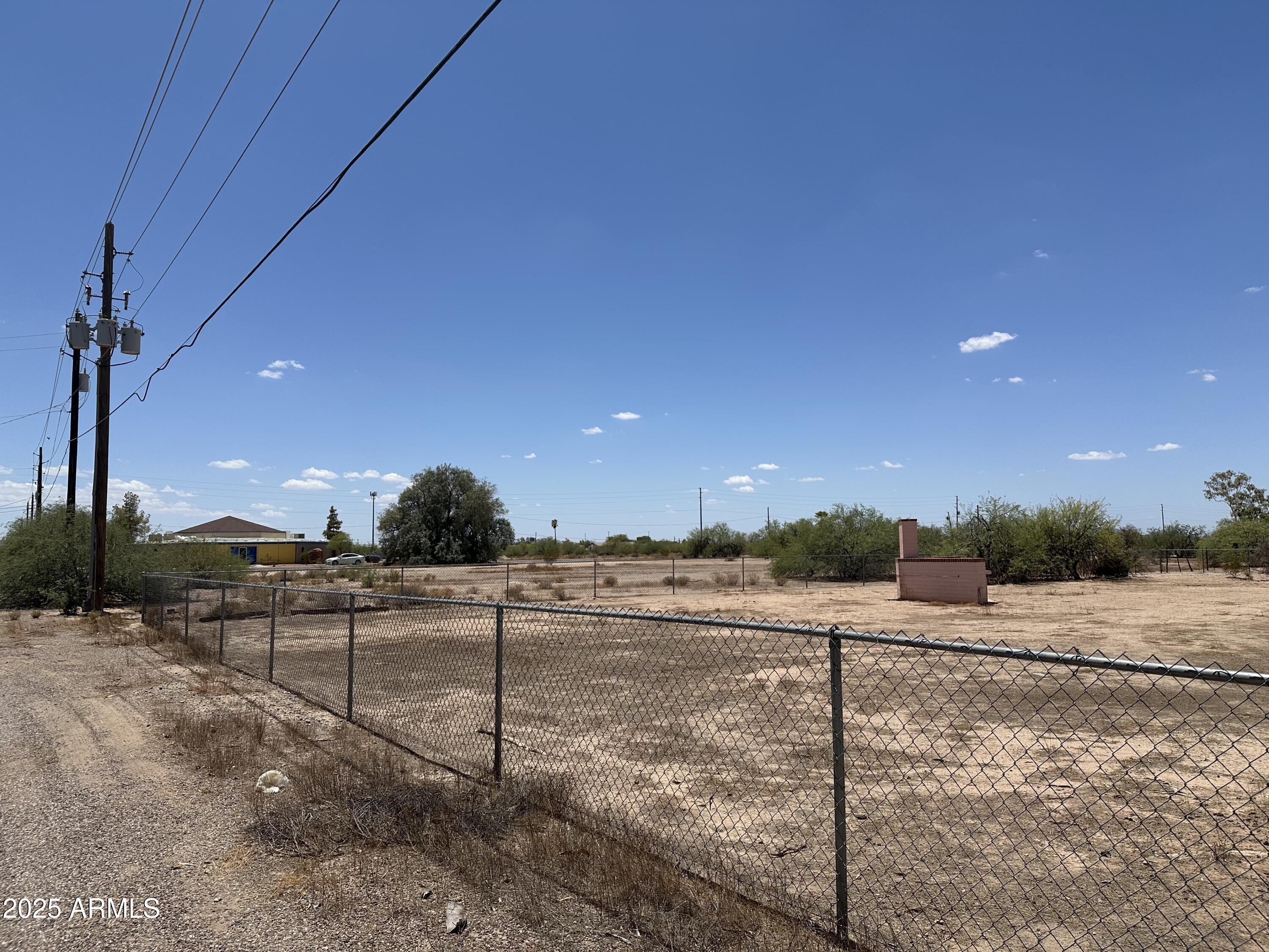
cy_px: 476
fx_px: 880
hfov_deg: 71.6
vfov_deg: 56.8
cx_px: 634
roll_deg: +0.8
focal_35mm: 24
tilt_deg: +5.1
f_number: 1.78
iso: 80
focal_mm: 6.86
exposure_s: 1/8929
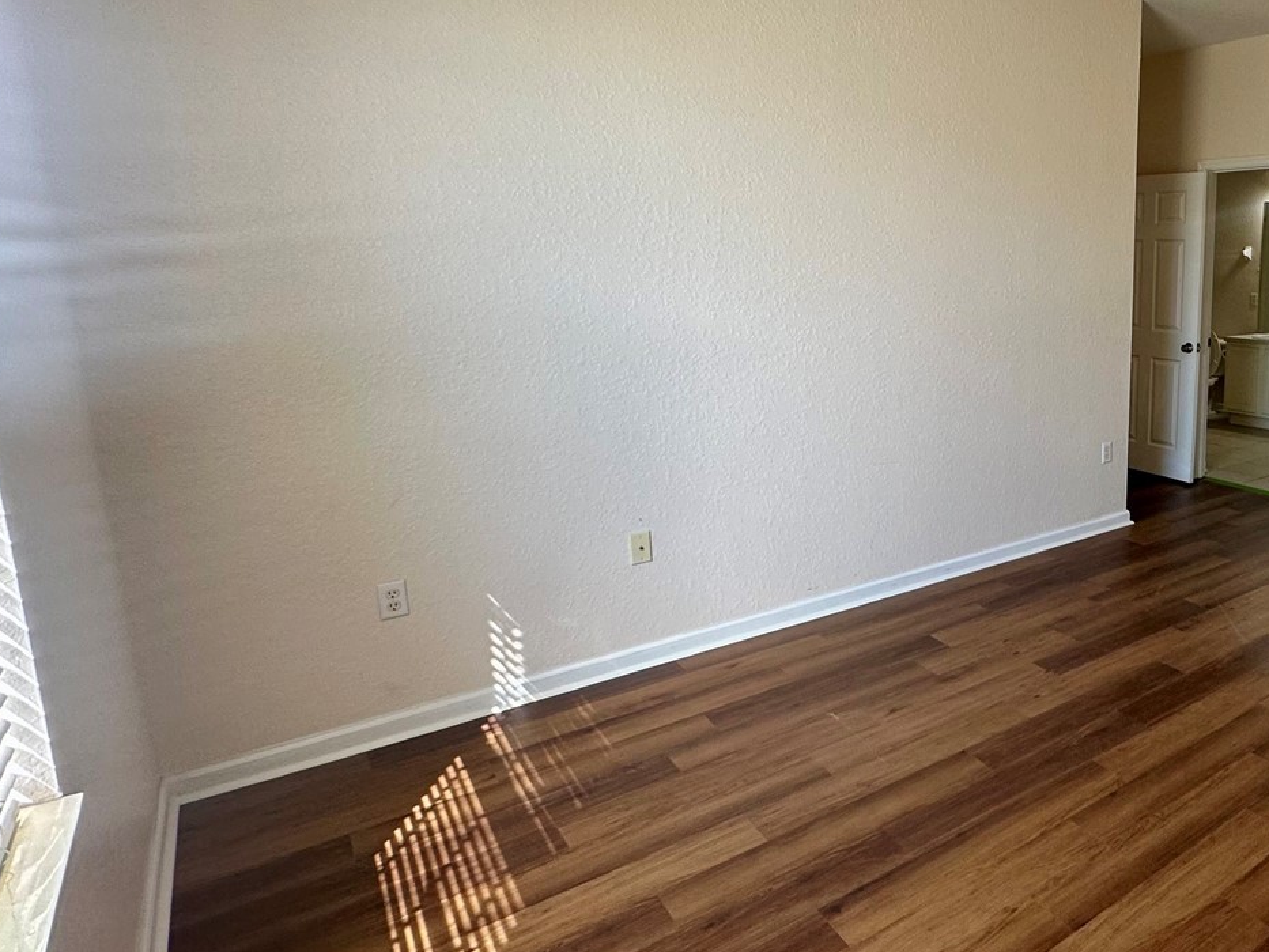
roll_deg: -0.6
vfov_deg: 56.6
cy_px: 401
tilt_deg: -9.4
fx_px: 880
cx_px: 1046
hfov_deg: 64.2
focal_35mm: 24
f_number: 2.2
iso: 100
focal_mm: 2.22
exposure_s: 1/120
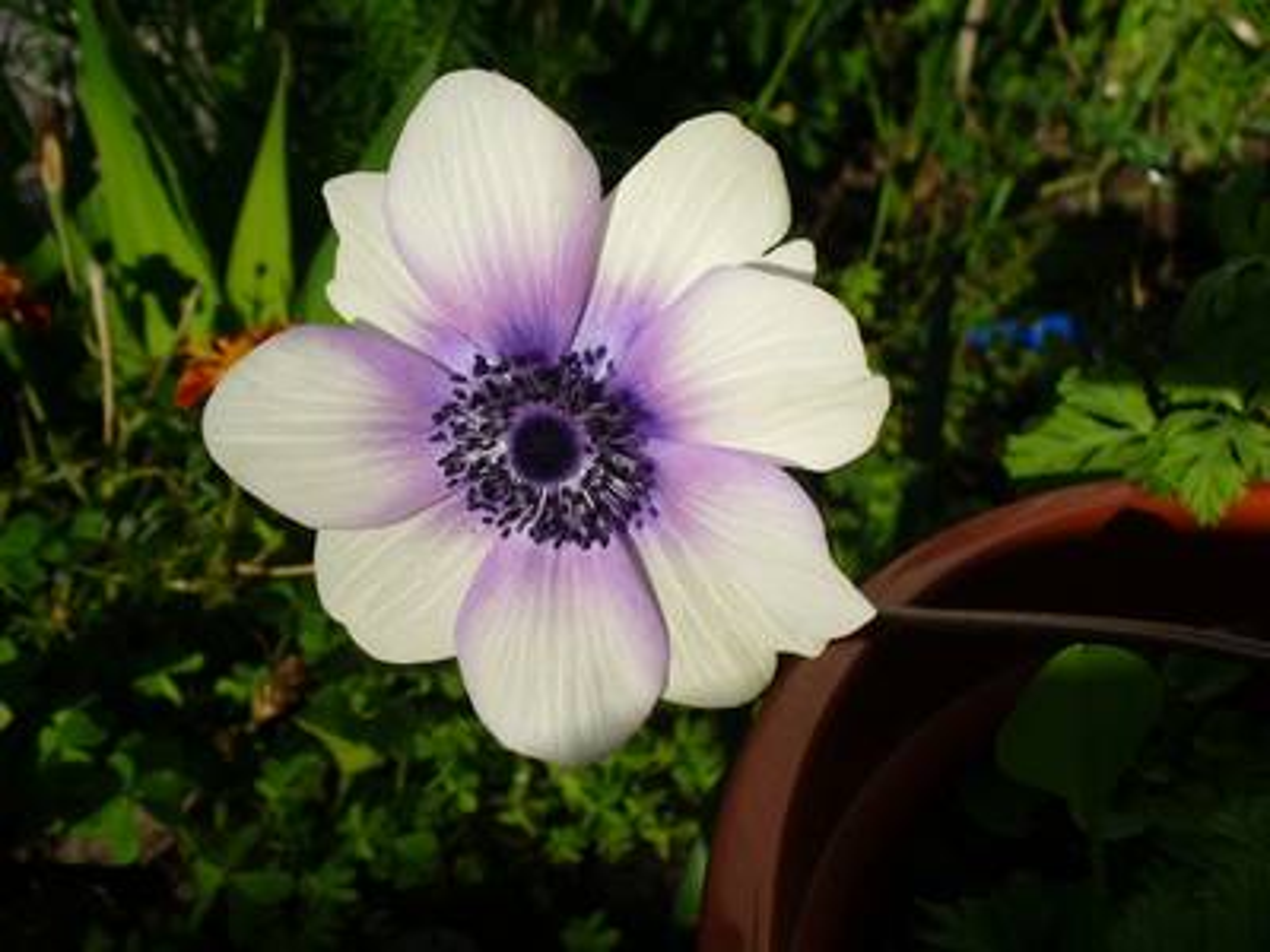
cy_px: 476
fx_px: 1357
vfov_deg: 38.7
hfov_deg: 50.1
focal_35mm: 37
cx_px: 635
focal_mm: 6.1
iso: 80
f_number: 5.6
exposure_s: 1/500
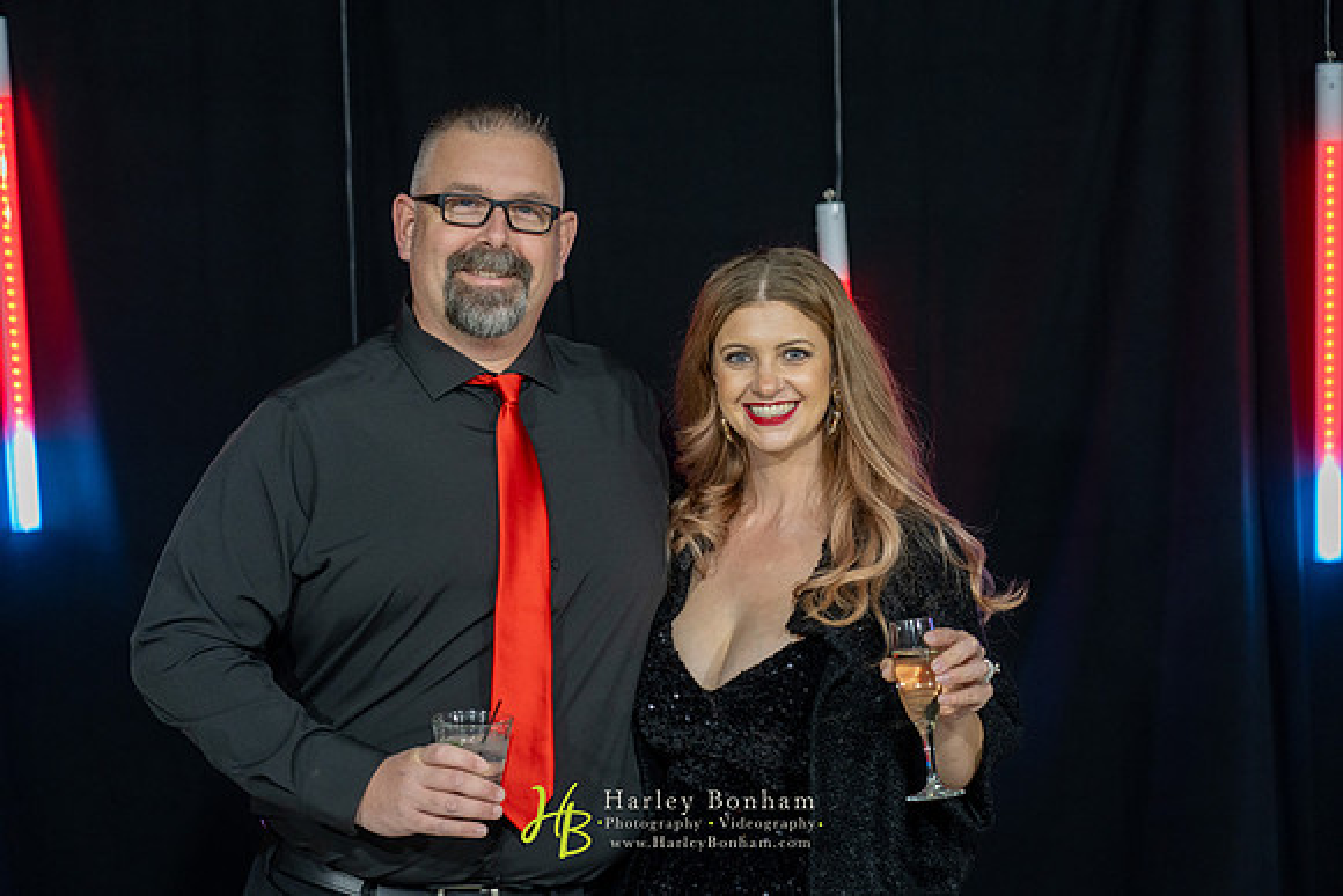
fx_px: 2388
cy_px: 448
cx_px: 672
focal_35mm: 64
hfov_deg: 31.4
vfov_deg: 21.3
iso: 1600
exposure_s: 1/80
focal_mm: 64
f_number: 4
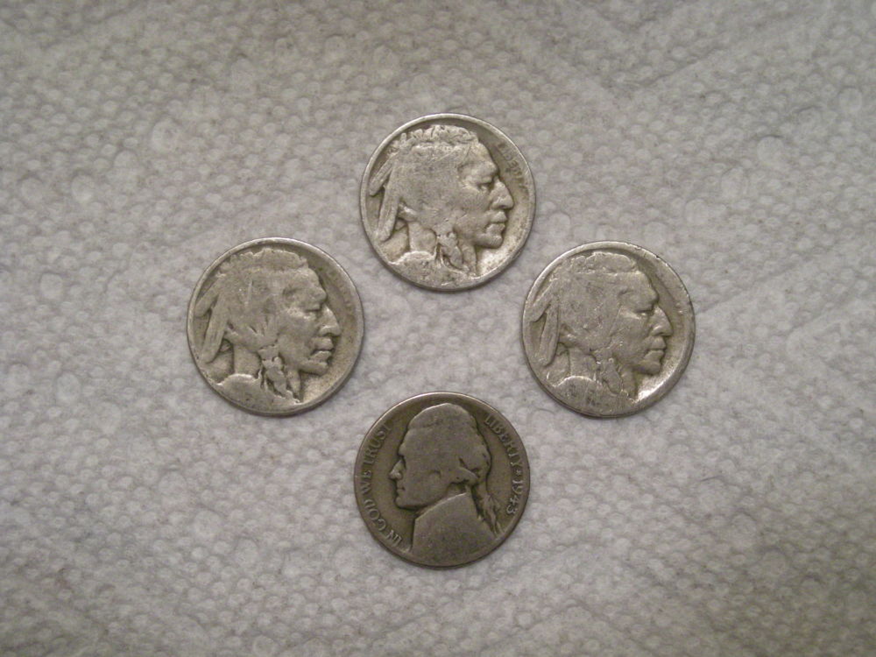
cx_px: 438
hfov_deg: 25.7
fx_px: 1923
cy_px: 328
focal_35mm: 76
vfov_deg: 19.4
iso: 349
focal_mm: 12.3
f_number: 3.9
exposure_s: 1/49
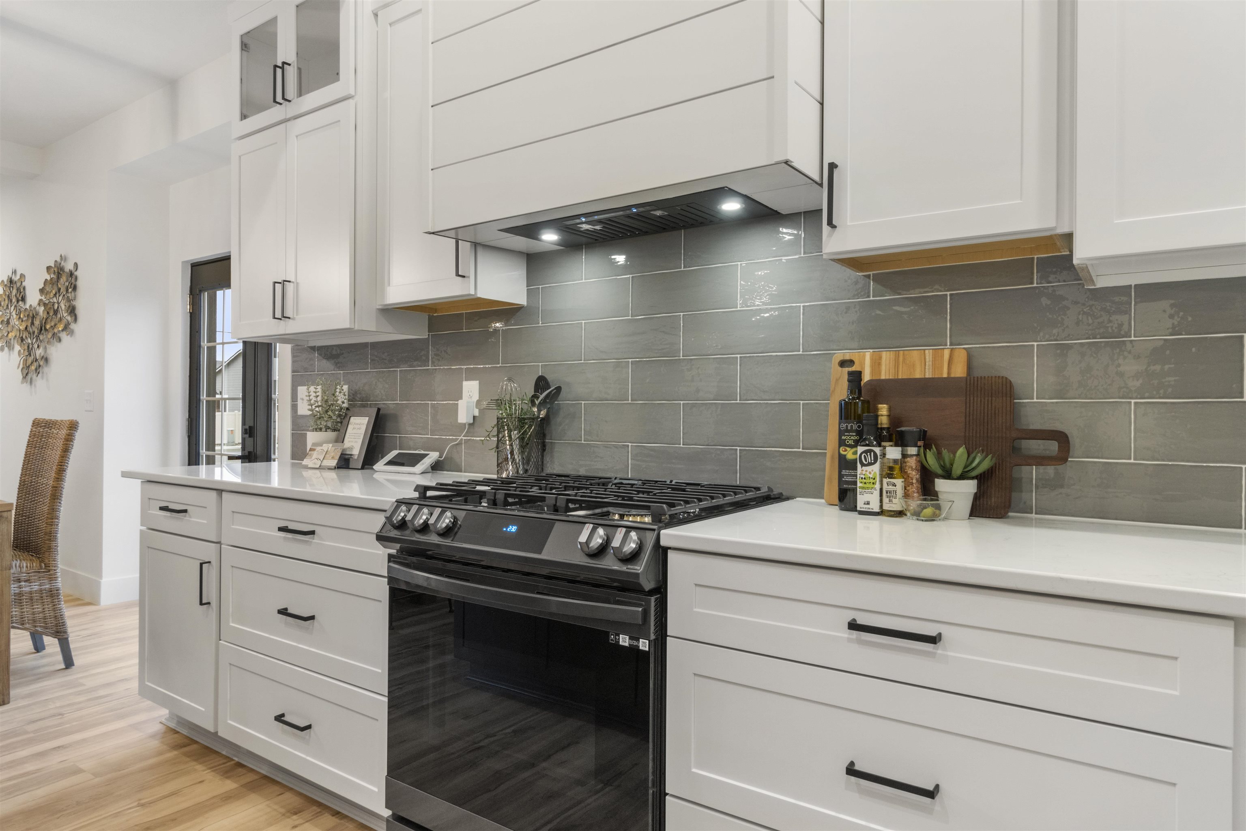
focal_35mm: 21
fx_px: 727
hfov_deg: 81.2
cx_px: 623
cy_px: 416
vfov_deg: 59.5
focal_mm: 14
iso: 320
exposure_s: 1/5
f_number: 8
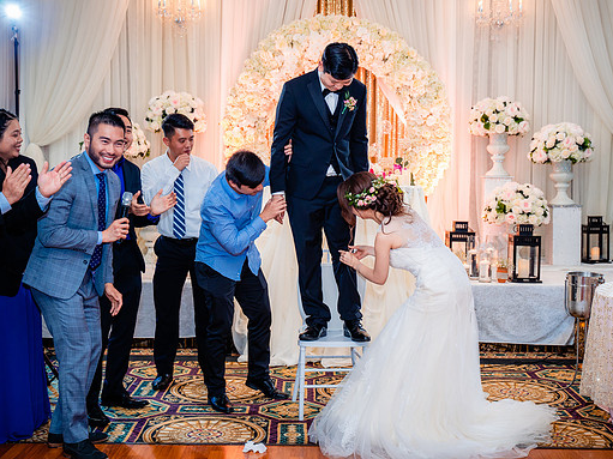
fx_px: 850
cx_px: 325
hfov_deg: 39.7
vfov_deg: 30.3
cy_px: 231
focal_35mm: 48
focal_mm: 44
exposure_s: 1/160
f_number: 3.5
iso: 1000
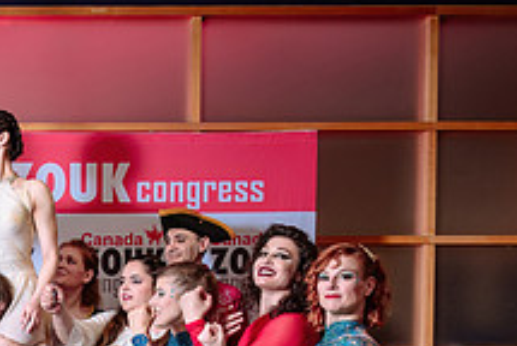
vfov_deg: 18.6
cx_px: -34
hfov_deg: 26.8
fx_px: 1007
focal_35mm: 70
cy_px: 399
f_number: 4.5
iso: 320
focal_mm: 24
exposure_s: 1/125
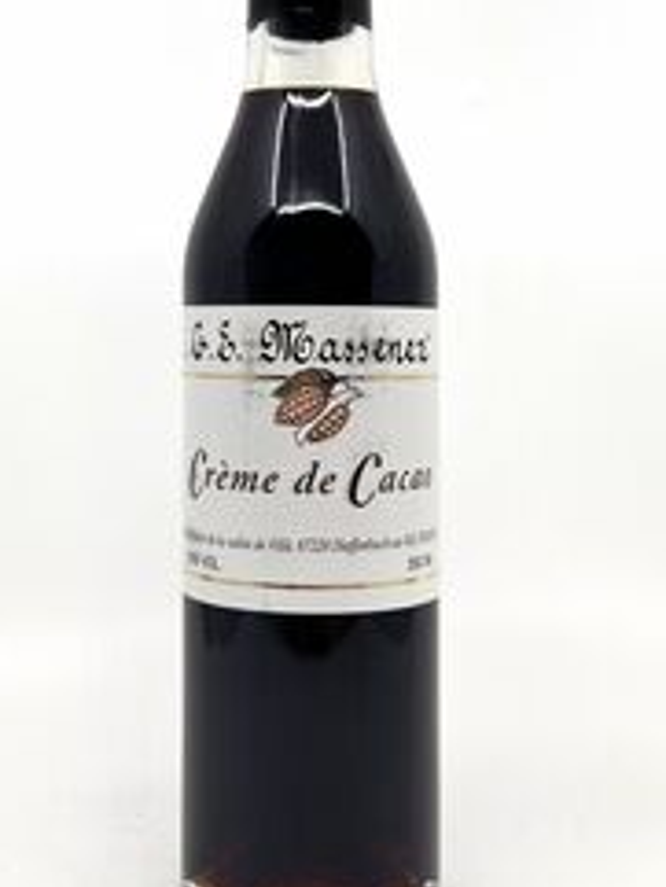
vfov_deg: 40.9
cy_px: 333
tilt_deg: +4.4
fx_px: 1179
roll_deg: +1.0
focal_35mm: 46
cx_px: 313
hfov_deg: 31.5
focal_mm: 5.1
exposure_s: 1/992
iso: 50
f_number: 1.6
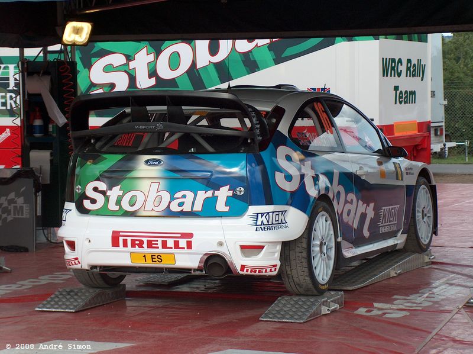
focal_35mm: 116
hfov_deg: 17.0
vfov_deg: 12.7
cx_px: 236
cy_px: 177
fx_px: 1583
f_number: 3.5
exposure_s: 1/565
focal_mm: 23.76
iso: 200
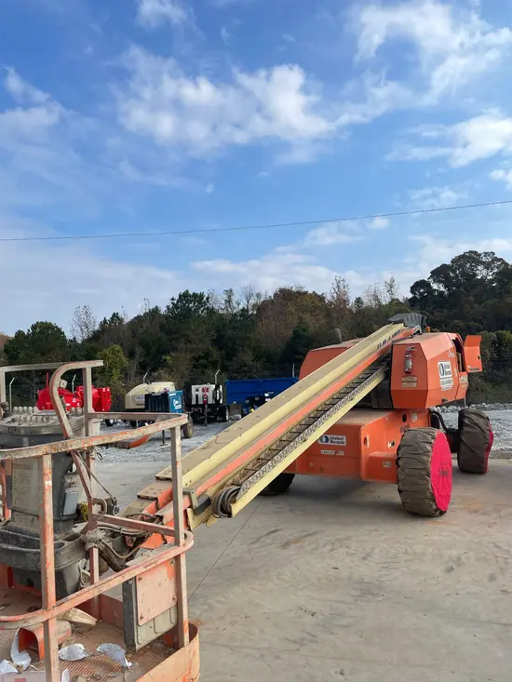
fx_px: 513
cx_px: 256
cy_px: 341
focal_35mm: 26
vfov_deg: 67.3
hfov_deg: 53.1
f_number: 1.6
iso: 50
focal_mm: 4.2
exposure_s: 1/5051
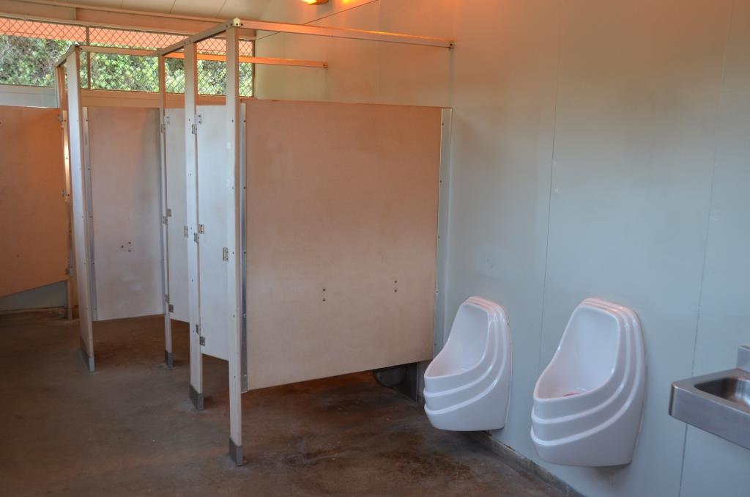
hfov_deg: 57.3
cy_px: 248
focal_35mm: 33
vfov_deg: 39.8
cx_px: 375
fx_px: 686
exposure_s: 1/60
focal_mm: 22
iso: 560
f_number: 4
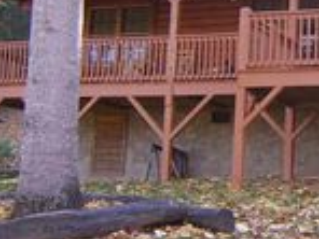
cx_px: 321
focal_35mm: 77
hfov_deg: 24.2
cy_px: 41
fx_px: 710
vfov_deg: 18.9
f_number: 2.7
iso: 71
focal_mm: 8.13
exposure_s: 1/54
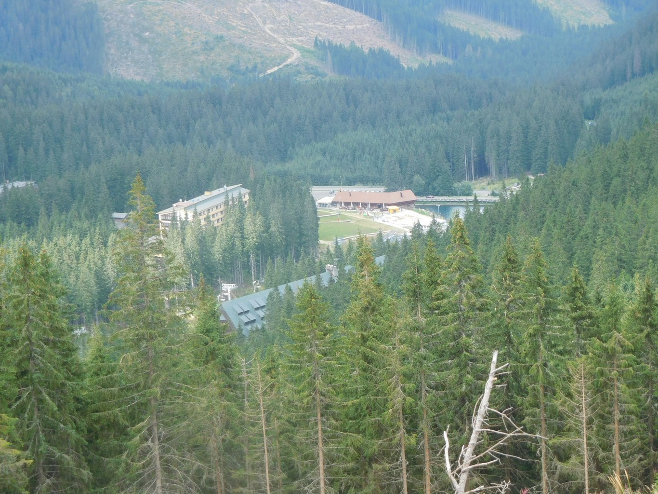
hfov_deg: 19.6
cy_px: 247
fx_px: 1901
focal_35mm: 100
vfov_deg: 14.8
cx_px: 329
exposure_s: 1/125
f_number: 4.8
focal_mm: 17.8
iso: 125
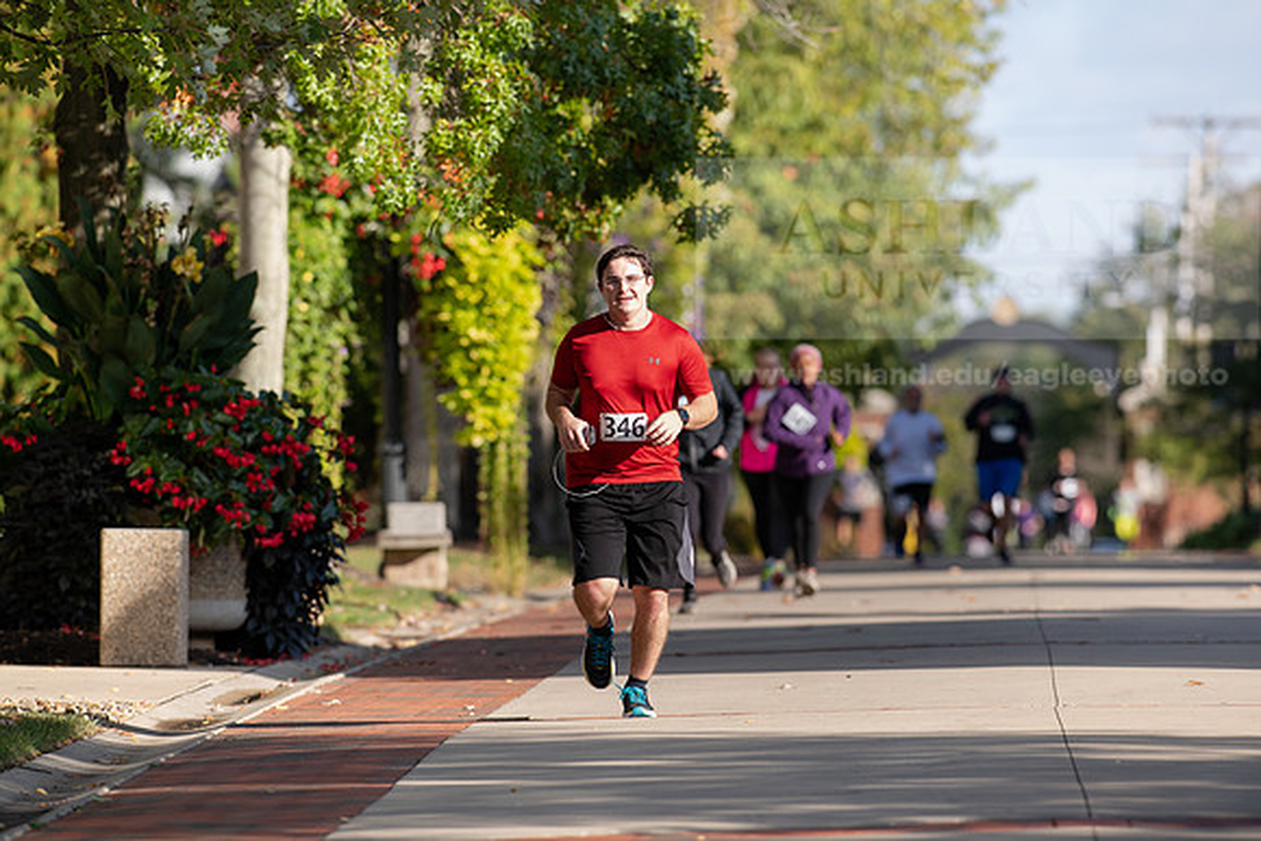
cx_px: 630
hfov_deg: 6.9
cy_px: 420
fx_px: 10510
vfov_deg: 4.6
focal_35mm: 300
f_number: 4.5
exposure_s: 1/500
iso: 200
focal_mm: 300
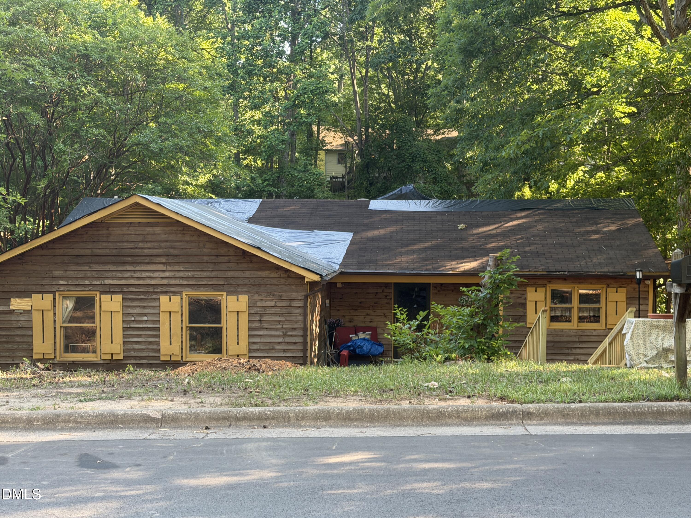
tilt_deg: -7.0
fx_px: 958
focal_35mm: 48
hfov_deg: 39.7
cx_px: 346
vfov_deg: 30.3
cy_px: 259
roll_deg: -0.1
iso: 64
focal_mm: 6.76
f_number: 1.78
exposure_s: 1/121
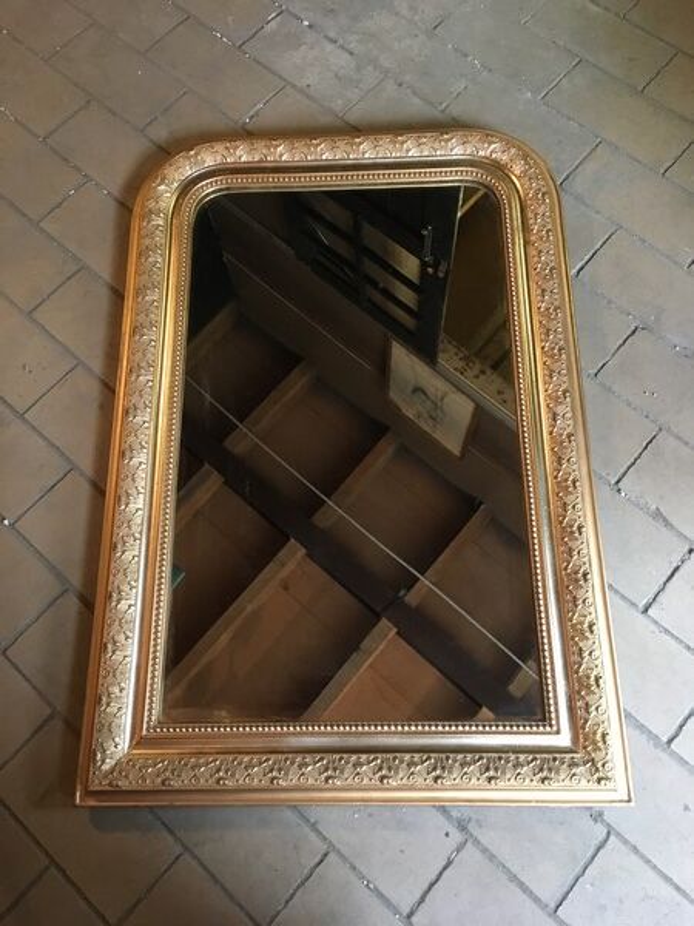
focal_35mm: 29
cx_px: 347
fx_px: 775
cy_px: 463
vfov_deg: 61.7
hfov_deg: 48.2
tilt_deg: -70.4
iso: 200
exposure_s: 1/25
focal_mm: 4.15
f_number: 2.2
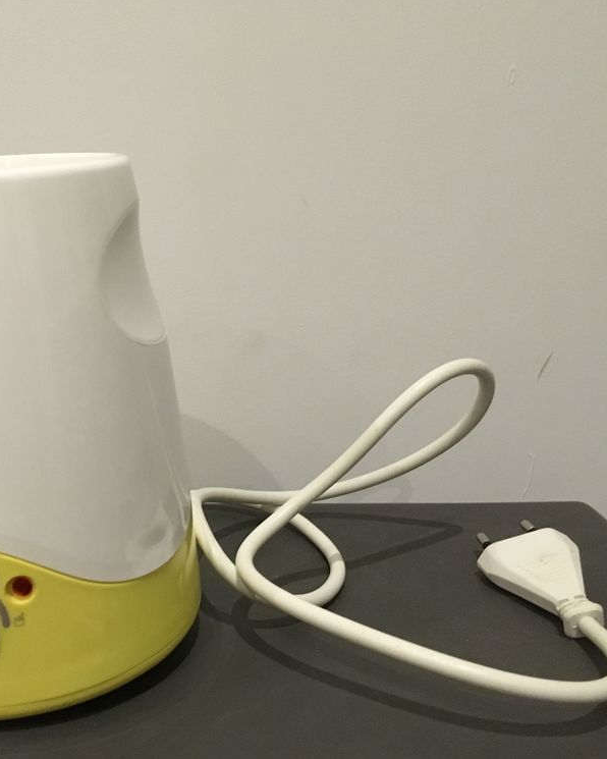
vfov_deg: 47.9
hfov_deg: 38.3
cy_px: 379
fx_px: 853
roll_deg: -0.4
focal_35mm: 38
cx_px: 163
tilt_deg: -15.8
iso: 250
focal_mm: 4.15
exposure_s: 1/17
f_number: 2.2
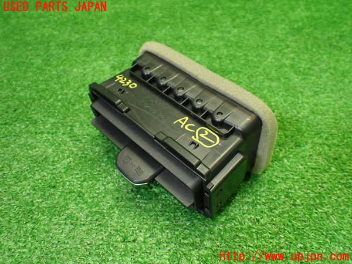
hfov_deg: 60.0
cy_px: 132
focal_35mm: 30
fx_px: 305
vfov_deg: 46.8
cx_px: 176
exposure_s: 1/125
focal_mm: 5.4
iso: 640
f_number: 2.3
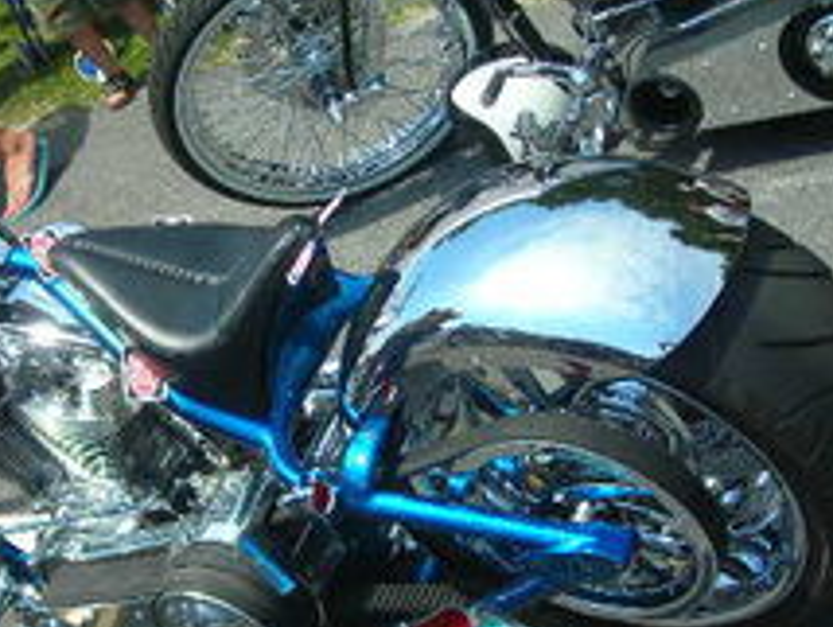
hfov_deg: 26.9
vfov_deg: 20.7
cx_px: 187
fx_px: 1710
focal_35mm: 71
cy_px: 370
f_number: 6.4
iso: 50
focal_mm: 6.3
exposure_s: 1/128
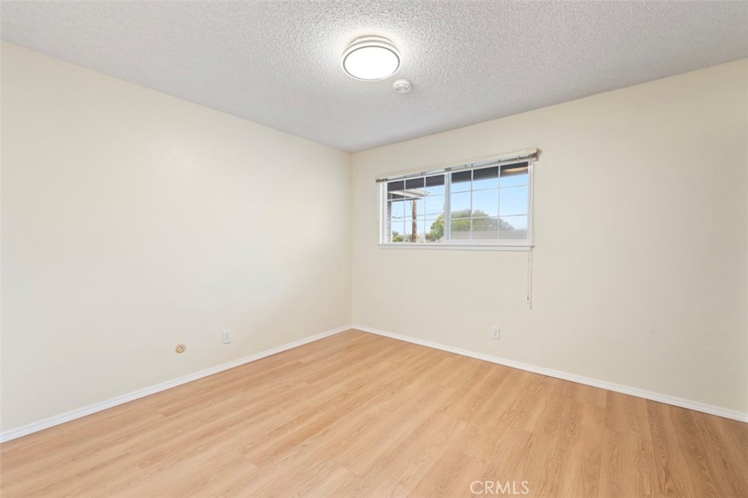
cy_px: 249
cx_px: 374
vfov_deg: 81.2
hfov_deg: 104.3
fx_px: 291
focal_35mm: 14
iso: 250
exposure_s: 1/1.25
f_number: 9
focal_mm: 14
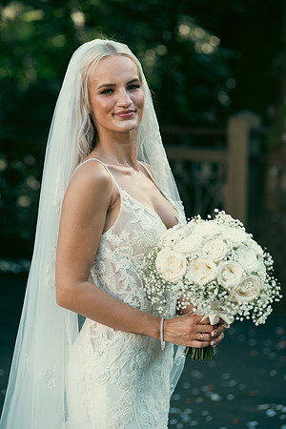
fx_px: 1489
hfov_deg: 11.0
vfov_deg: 16.4
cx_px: 143
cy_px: 214
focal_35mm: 125
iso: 160
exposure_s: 1/200
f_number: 3.5
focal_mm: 125
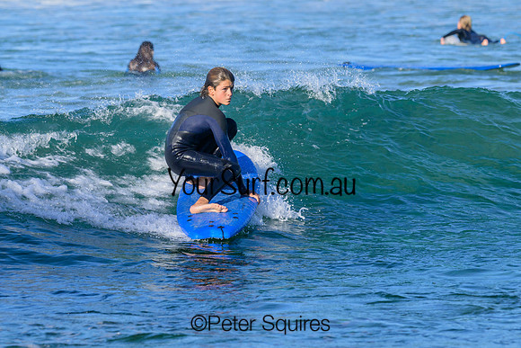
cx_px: 241
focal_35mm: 399
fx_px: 5772
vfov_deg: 3.4
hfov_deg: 5.2
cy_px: 131
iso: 320
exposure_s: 1/1600
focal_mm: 290
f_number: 7.1
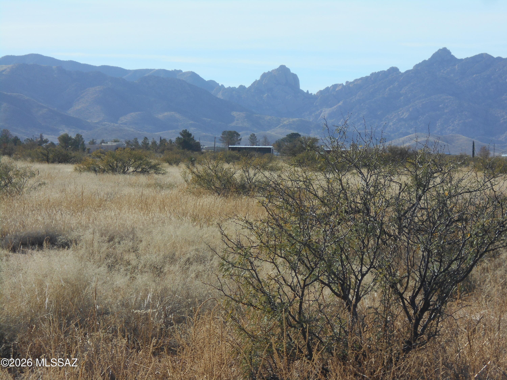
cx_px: 254
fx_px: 1904
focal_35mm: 130
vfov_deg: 11.4
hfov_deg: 15.2
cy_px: 190
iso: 80
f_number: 6.5
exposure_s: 1/400
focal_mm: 23
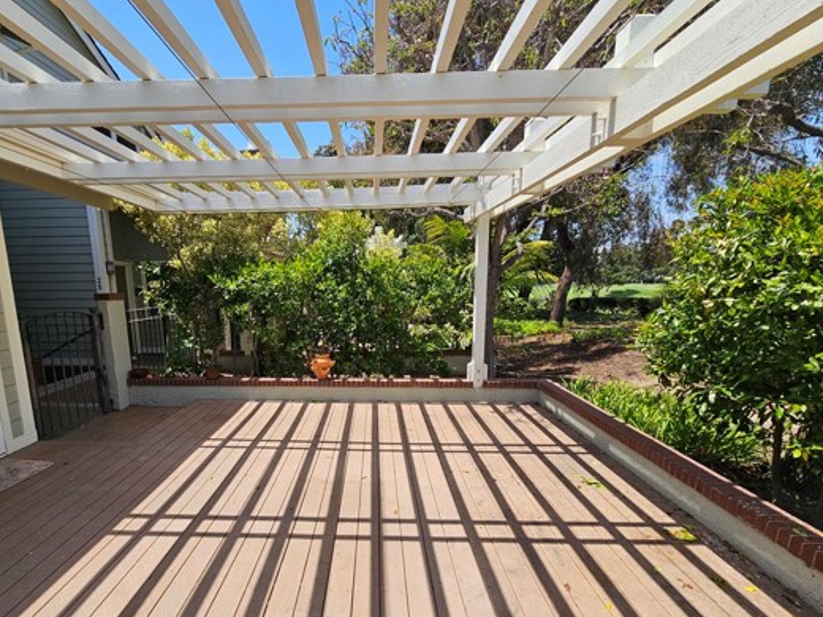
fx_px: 380
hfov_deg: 93.8
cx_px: 348
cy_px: 369
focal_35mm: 16
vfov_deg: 77.3
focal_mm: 2.2
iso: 50
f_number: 2.2
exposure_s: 1/1632
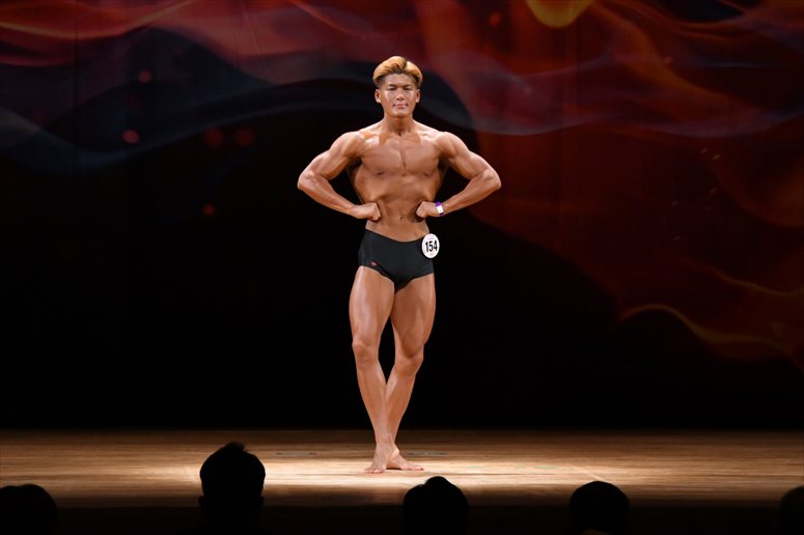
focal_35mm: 217
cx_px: 402
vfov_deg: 6.3
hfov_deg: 9.5
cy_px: 268
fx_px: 4844
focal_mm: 145
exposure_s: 1/400
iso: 3200
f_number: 5.6
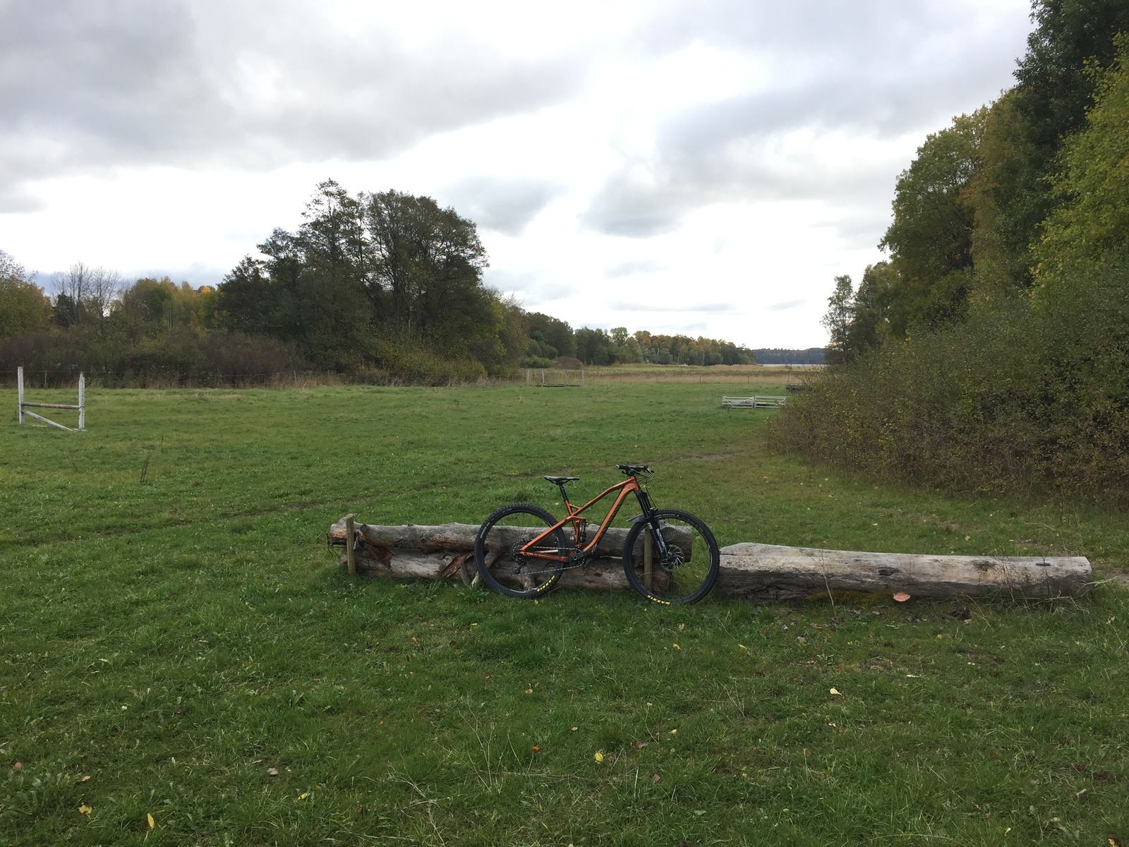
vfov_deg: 48.2
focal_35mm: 29
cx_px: 564
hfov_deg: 61.7
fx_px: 946
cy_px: 424
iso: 32
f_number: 2.2
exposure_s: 1/335
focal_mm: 4.15
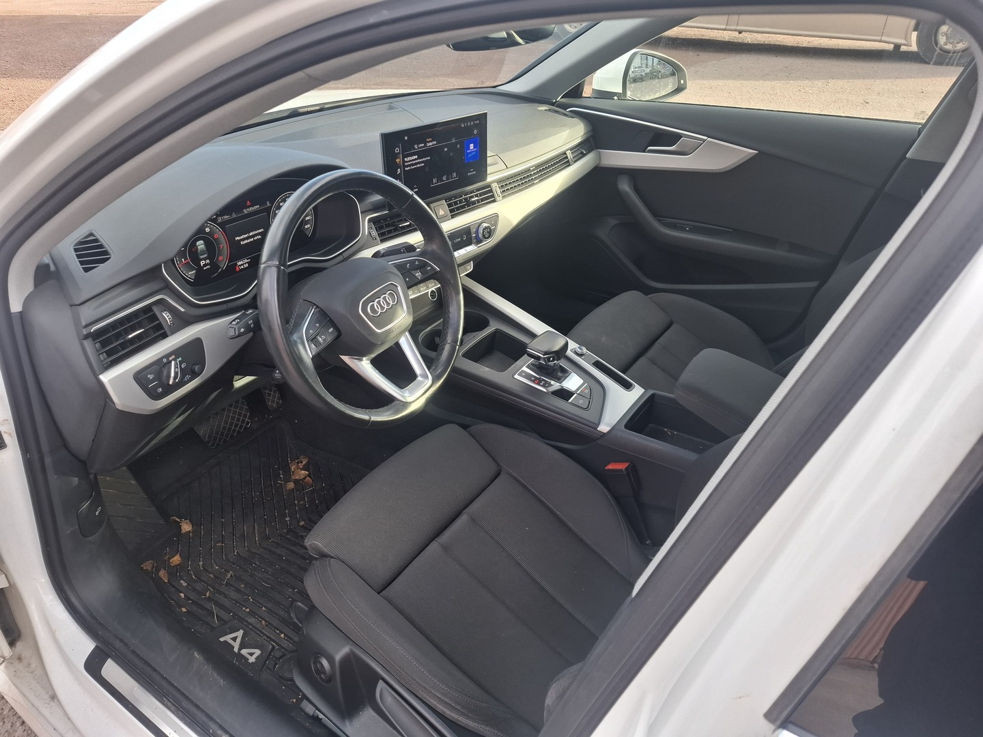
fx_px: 653
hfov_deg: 73.9
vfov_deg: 58.9
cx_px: 492
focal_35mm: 23
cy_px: 368
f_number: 1.8
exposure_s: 1/151
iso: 50
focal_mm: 5.54
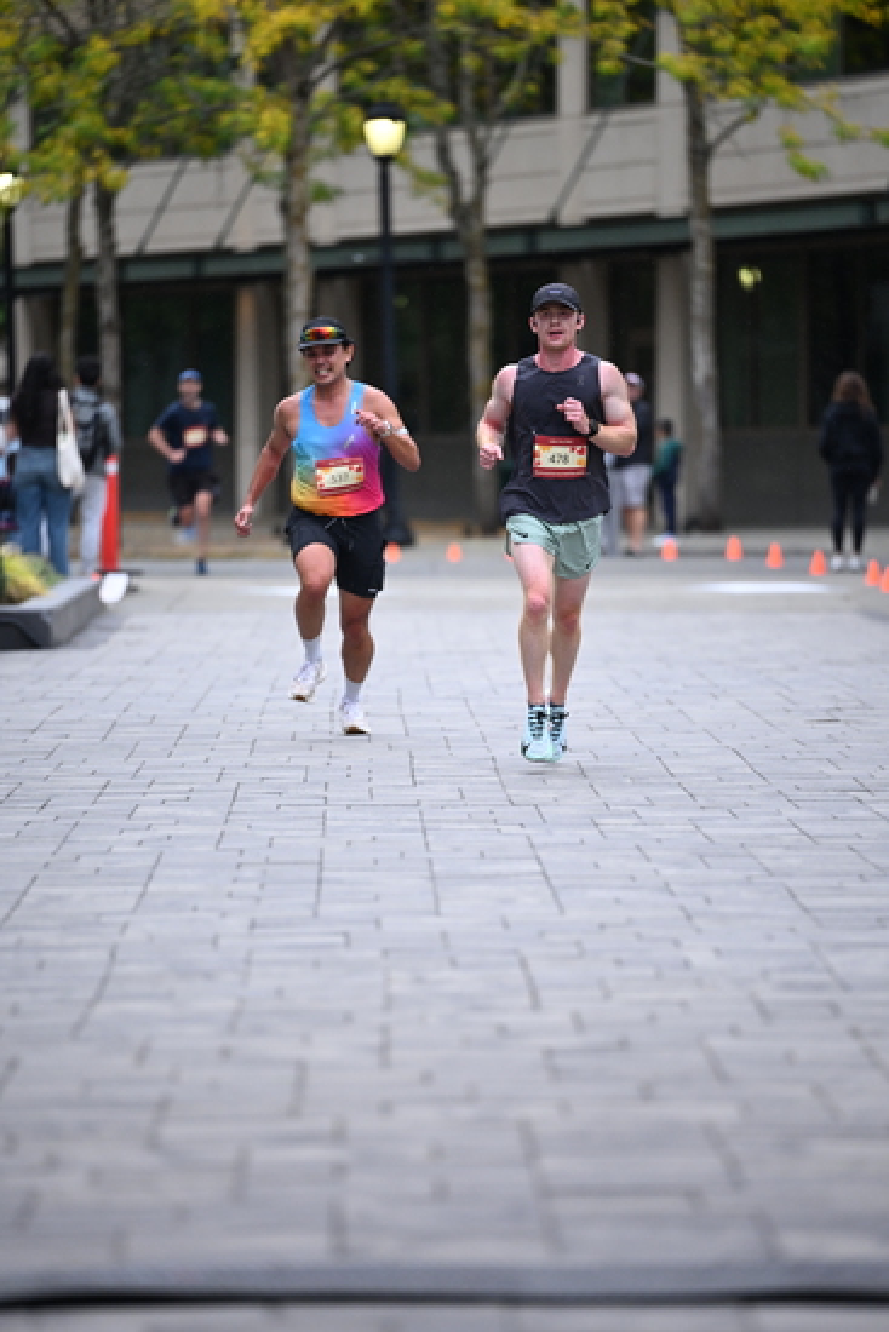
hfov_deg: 6.9
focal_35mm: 200
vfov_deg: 10.3
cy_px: 666
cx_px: 444
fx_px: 7403
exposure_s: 1/2500
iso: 1250
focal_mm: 200
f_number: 2.8
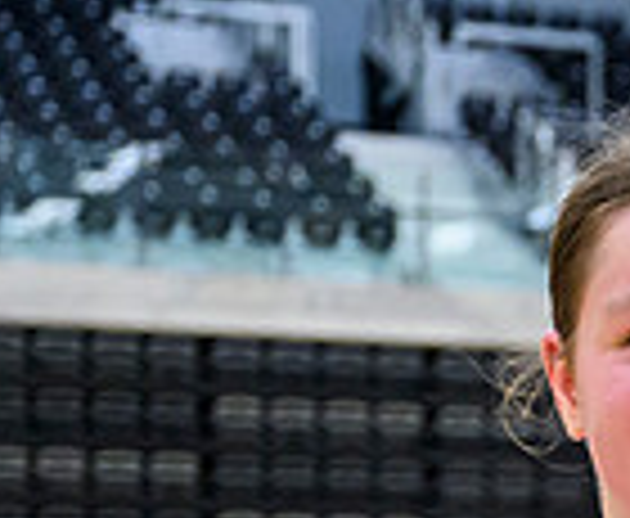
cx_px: 1484
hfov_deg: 9.0
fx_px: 3637
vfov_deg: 7.9
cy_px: 901
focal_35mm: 193
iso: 5000
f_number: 3.5
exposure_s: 1/500
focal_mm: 43
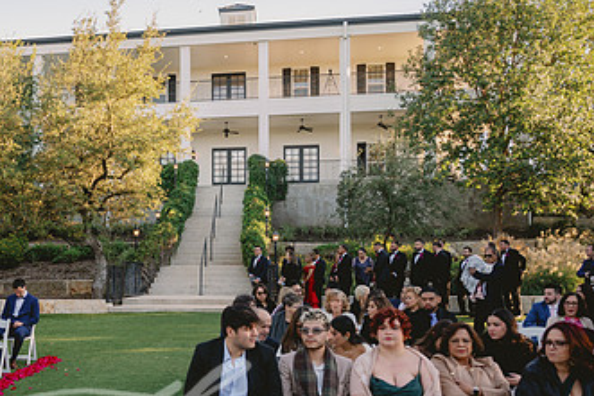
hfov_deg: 44.8
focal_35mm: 42
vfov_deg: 31.7
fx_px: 693
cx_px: 147
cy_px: 258
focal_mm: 24
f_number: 2.8
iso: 320
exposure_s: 1/640
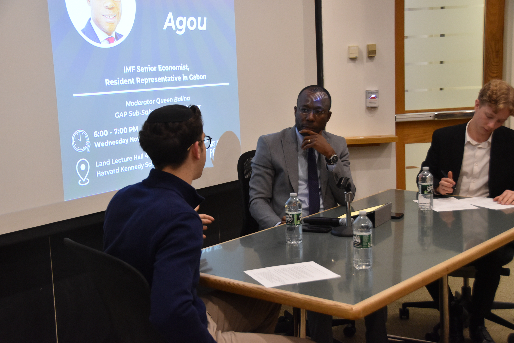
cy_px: 172
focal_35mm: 52
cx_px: 257
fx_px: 750
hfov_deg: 37.9
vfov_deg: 25.8
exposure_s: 1/60
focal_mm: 35
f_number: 4.2
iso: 1250
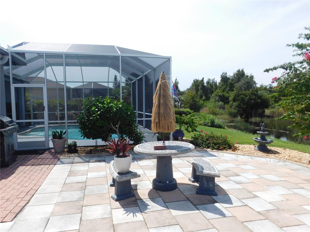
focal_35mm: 24
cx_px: 155
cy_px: 116
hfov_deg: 71.6
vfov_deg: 56.8
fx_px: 215
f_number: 6
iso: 125
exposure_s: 1/500
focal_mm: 4.1
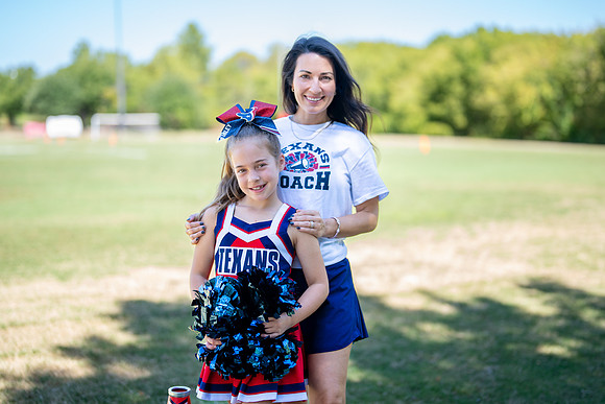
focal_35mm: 53
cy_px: 198
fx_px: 887
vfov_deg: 25.6
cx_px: 309
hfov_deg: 37.7
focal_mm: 50
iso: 100
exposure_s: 1/1250
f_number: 1.2
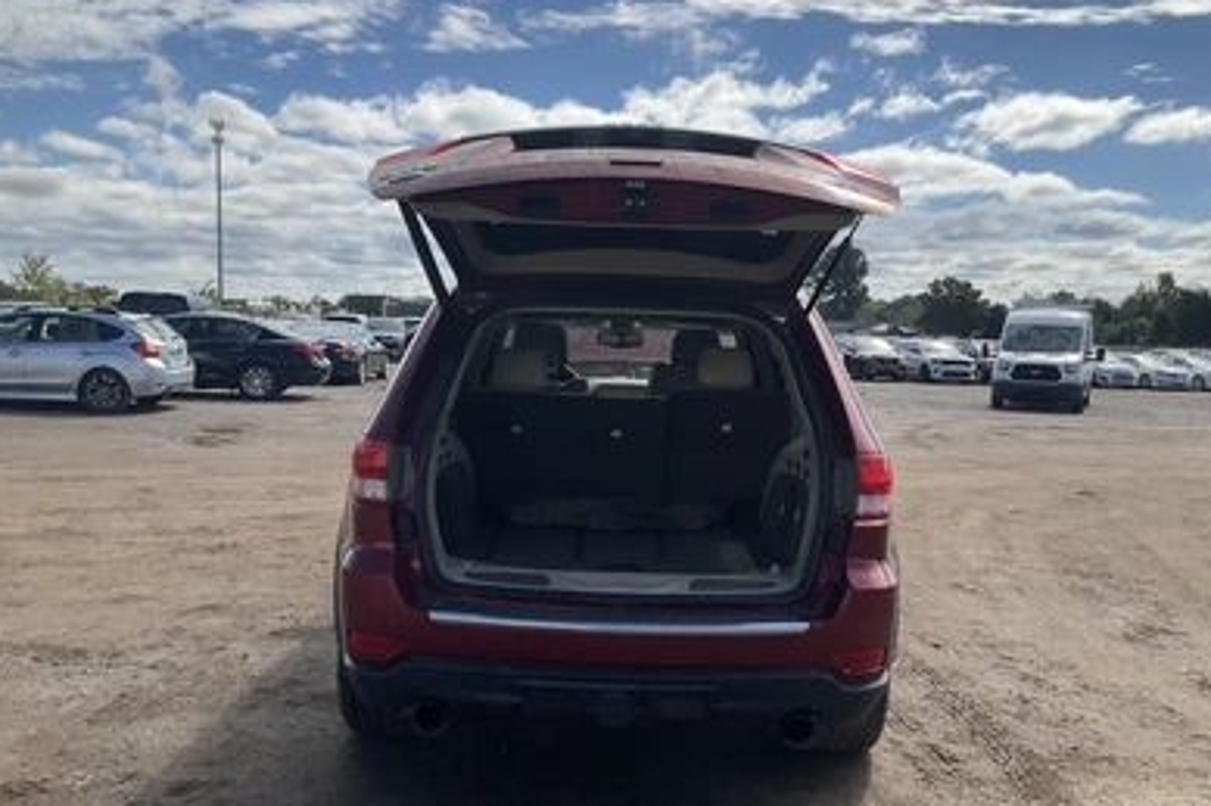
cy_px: 398
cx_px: 610
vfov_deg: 42.3
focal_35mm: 31
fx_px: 1042
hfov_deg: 60.3
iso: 25
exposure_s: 1/2427
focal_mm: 3
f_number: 1.8
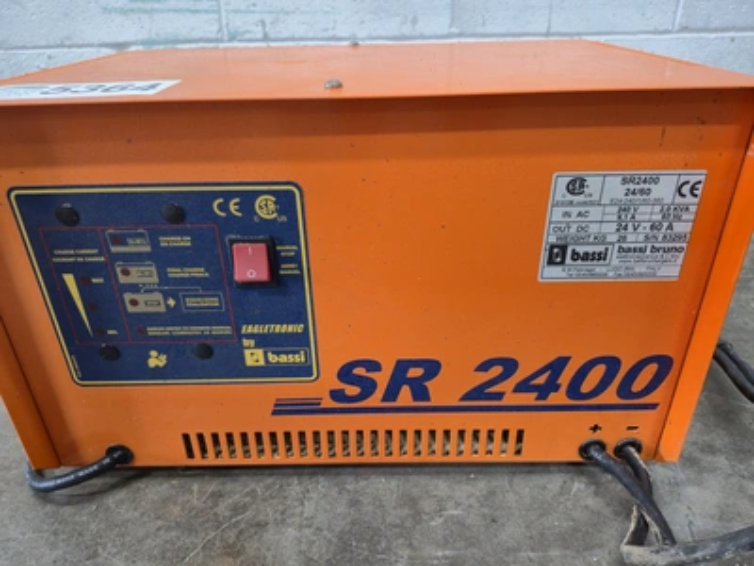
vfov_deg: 58.9
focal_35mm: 23
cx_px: 377
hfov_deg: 73.9
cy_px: 283
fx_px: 501
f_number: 1.8
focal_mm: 5.4
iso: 160
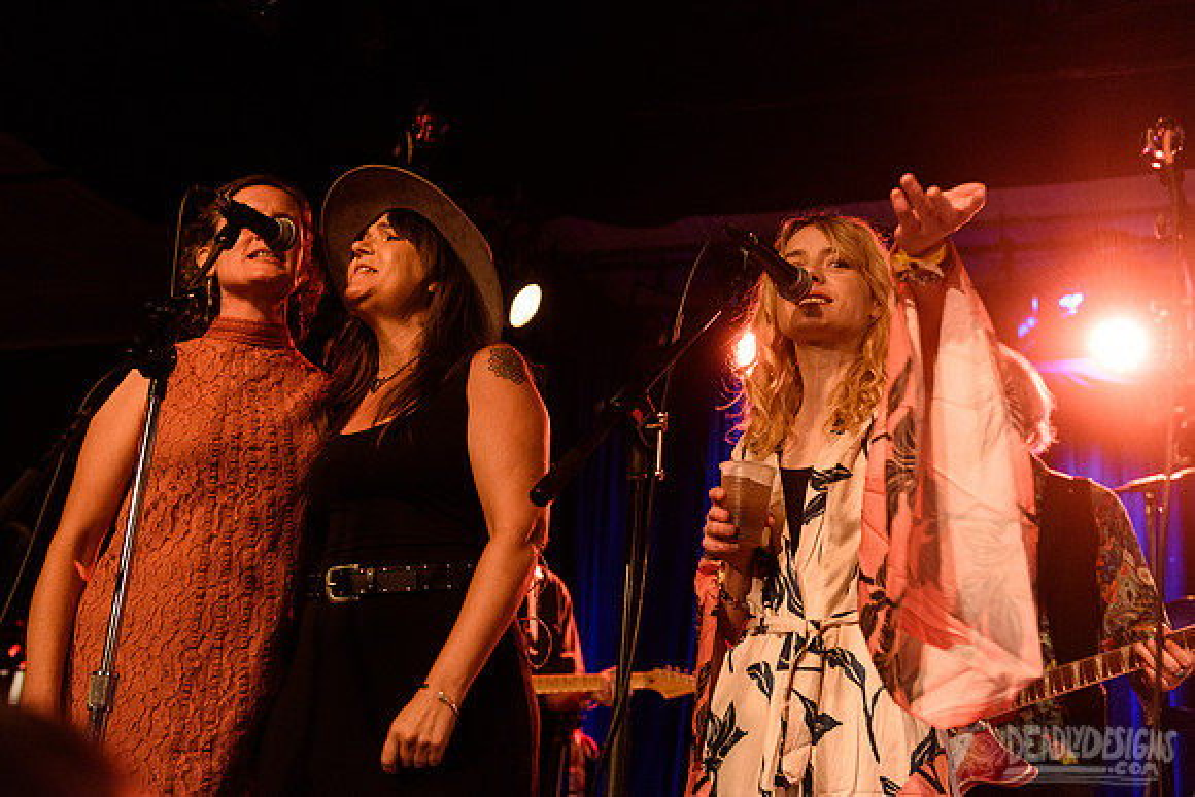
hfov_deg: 44.5
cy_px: 380
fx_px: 1460
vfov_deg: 30.5
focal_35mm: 44
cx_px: 579
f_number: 3.2
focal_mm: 42
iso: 2500
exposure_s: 1/160
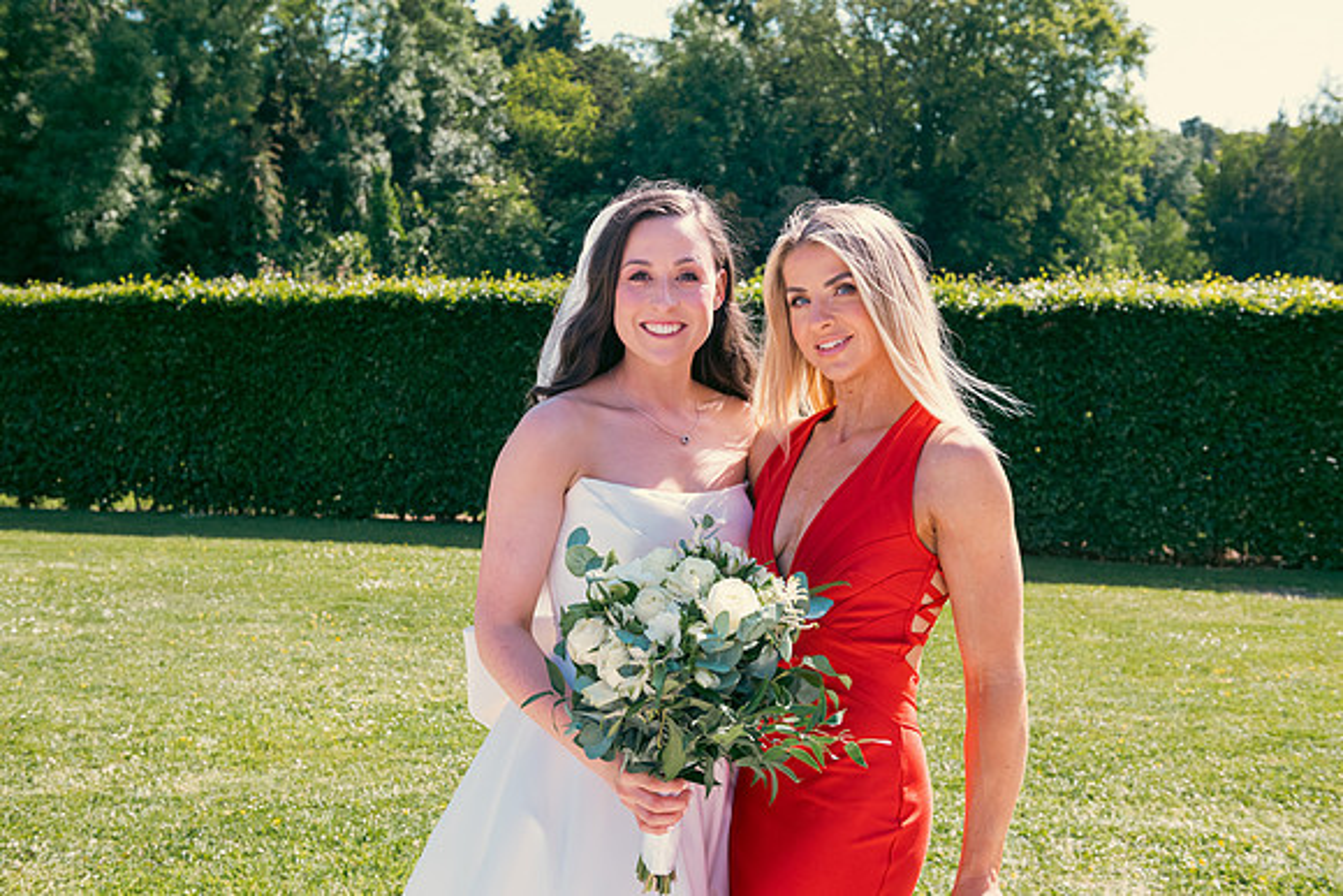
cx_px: 672
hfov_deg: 46.4
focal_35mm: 42
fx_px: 1567
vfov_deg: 31.9
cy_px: 448
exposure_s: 1/320
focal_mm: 42
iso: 200
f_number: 6.3
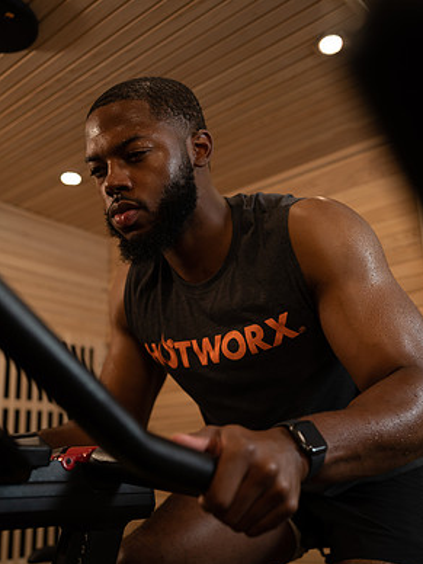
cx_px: 217
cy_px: 315
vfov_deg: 47.8
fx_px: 635
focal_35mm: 39
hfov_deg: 36.8
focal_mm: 35
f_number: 2.8
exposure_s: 1/160
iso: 400
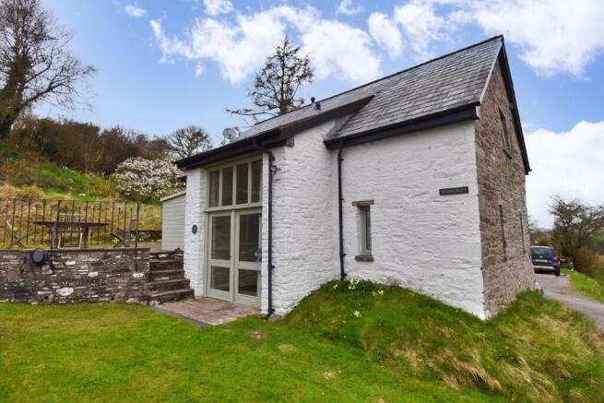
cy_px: 202
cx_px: 302
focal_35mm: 20
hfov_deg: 85.4
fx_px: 327
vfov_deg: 63.2
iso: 100
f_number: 8
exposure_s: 1/250
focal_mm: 13
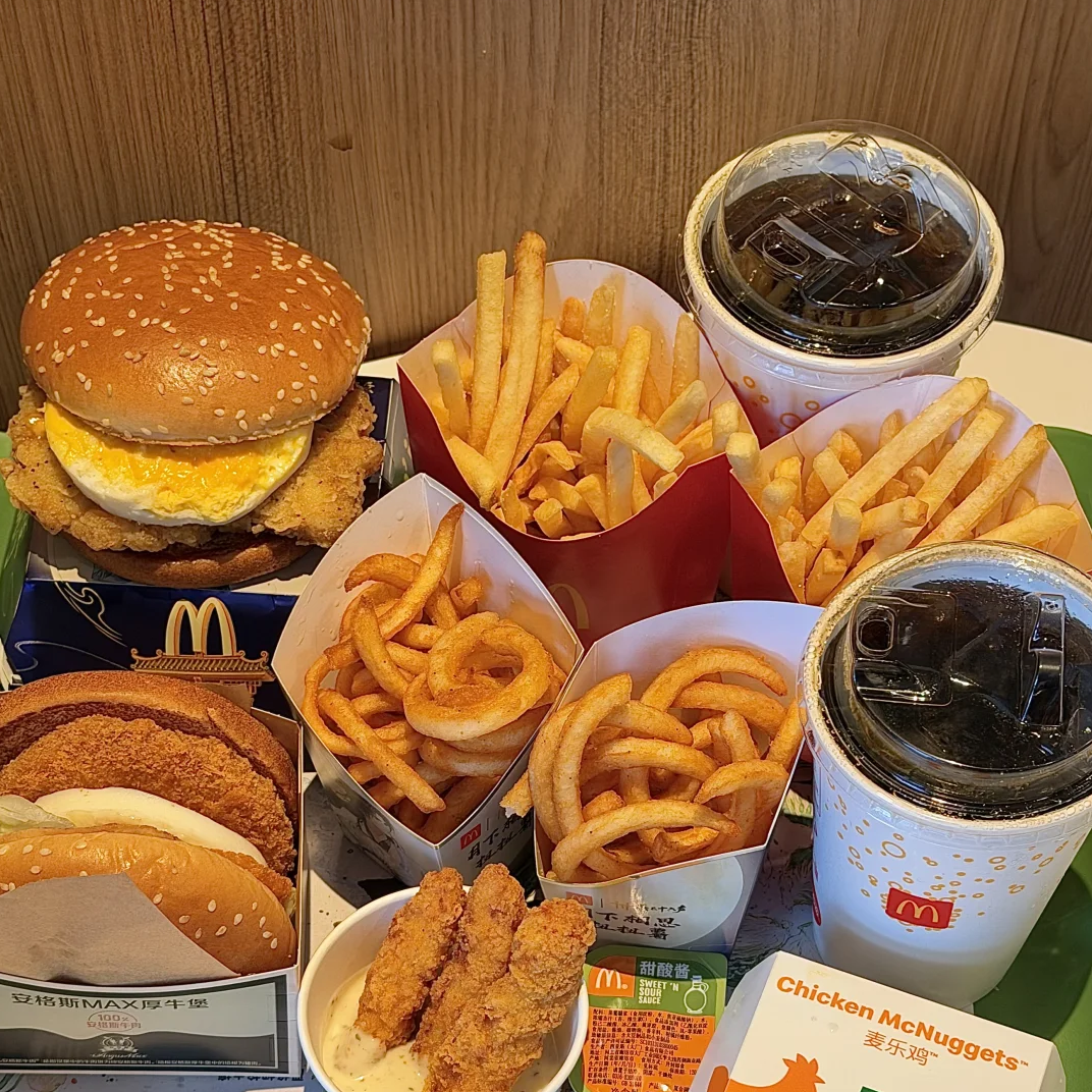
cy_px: 563
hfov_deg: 30.0
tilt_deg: -52.0
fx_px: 2034
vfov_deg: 30.0
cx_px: 546
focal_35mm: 57
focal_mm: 6.76
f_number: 1.78
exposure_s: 1/50
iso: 80
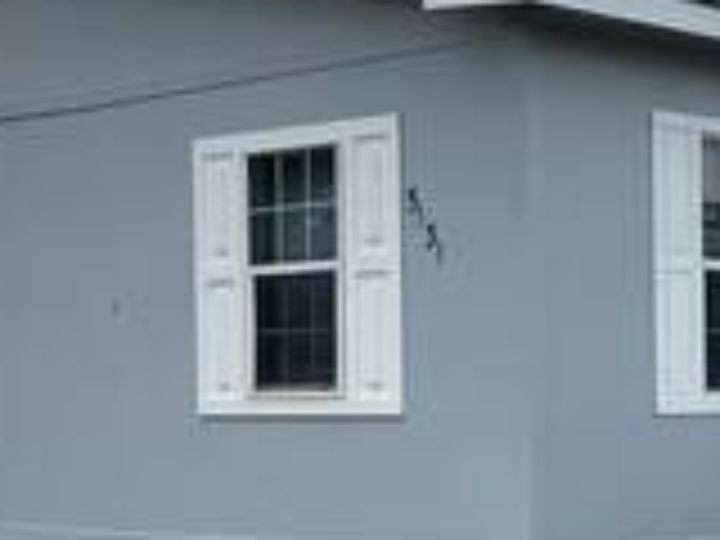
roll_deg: +1.0
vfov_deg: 14.8
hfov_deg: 19.4
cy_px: 436
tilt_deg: -0.5
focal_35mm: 99
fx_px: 2059
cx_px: 688
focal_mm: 3.3
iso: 25
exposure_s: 1/1852
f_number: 2.4
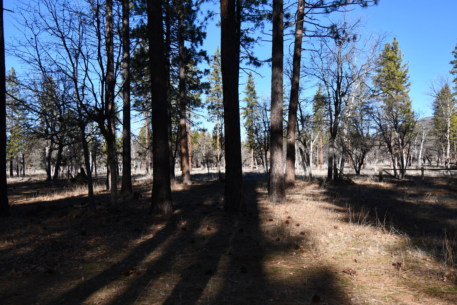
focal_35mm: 30
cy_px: 152
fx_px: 381
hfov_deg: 61.9
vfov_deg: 43.6
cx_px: 228
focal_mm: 20
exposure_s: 1/200
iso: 100
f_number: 7.1
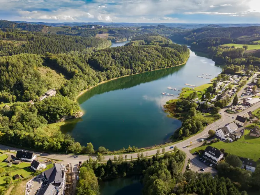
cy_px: 98
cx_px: 130
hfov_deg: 67.3
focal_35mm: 26
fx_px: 195
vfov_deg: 53.0
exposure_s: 1/400
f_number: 2.2
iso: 100
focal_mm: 4.7
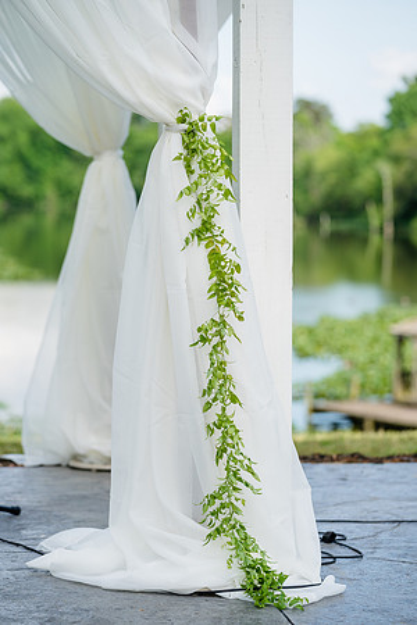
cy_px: 312
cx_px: 208
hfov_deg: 12.2
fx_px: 1946
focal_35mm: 112
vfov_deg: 18.3
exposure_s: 1/1000
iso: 100
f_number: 4
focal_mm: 112
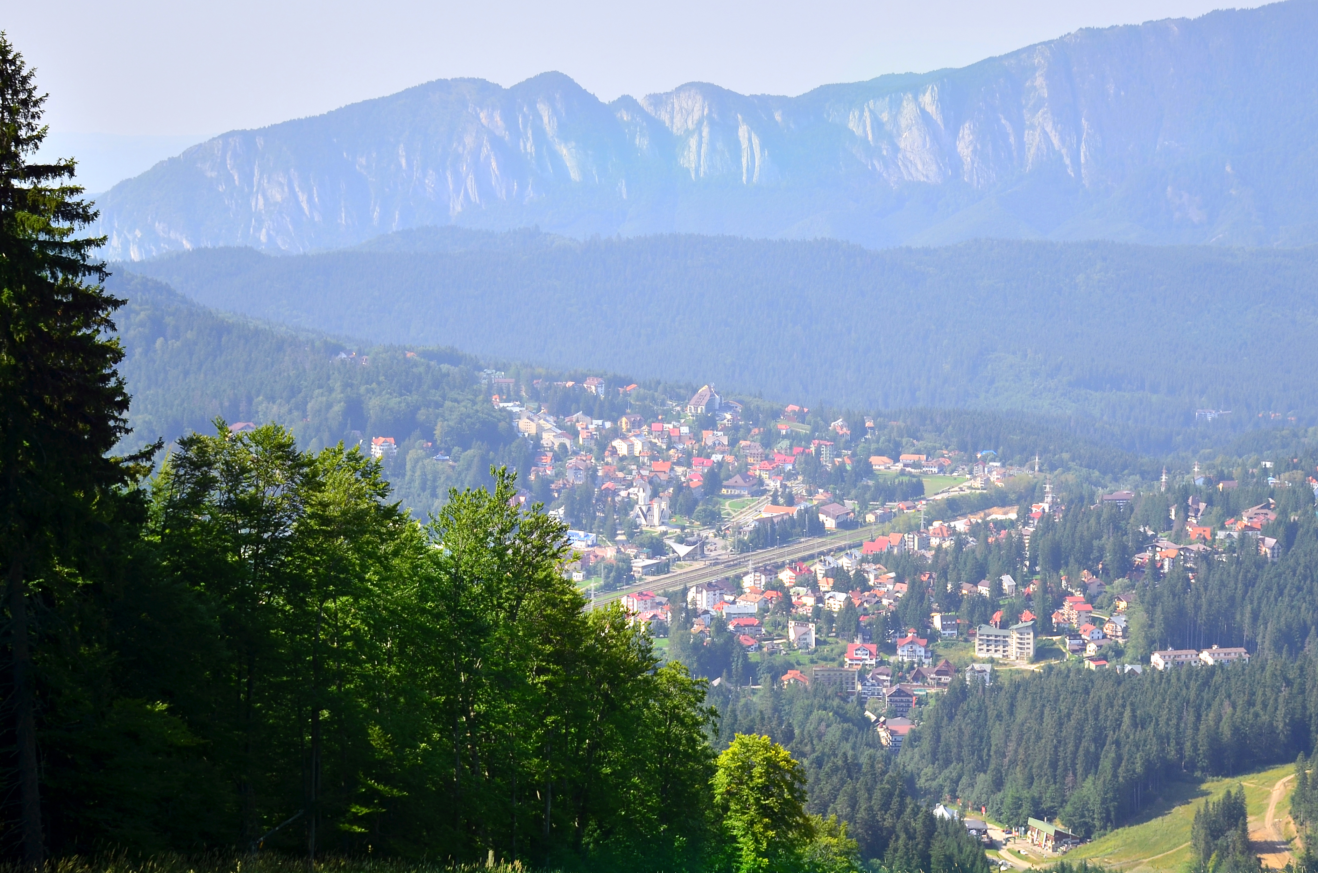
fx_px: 2740
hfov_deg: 27.0
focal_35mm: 75
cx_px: 739
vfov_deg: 18.1
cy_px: 435
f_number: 4.5
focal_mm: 42
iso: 100
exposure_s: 1/800
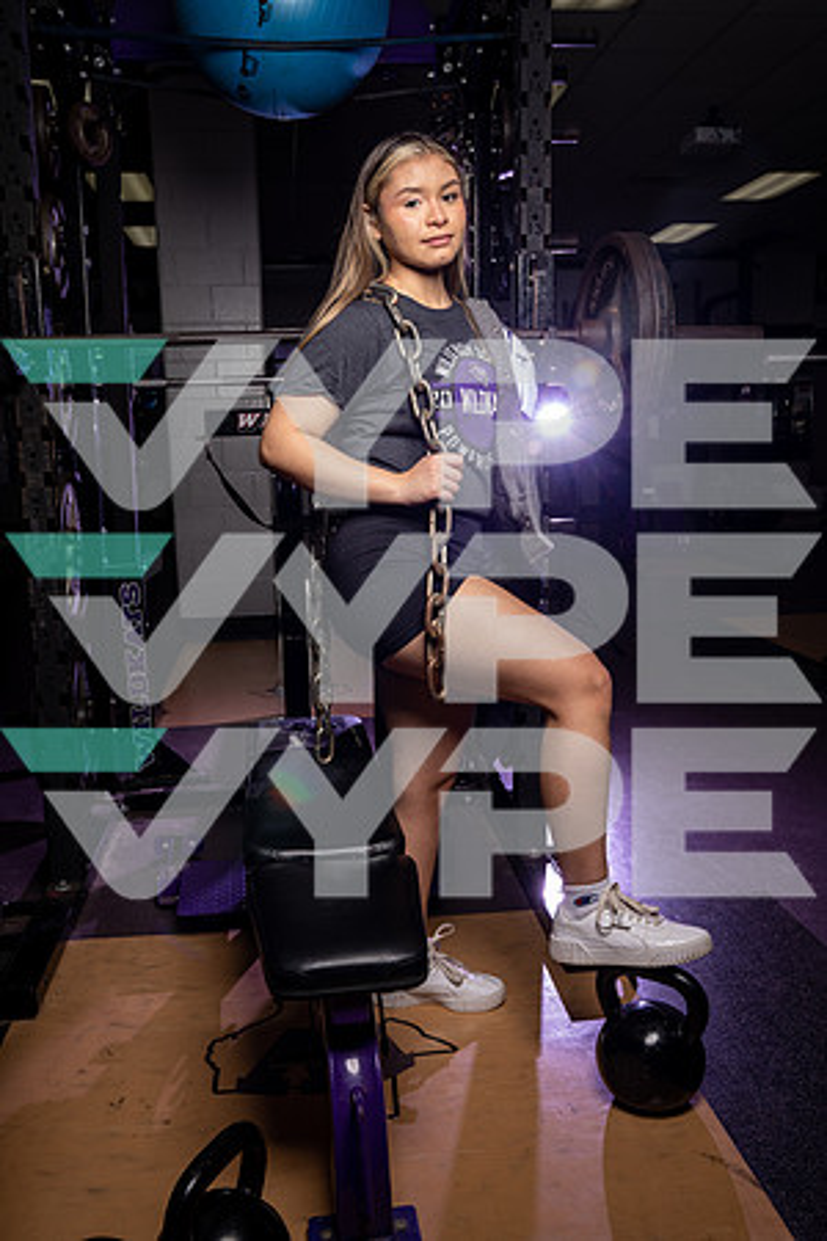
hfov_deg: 41.1
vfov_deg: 58.7
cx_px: 414
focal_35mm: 32
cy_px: 620
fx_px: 1103
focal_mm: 32
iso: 250
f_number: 7.1
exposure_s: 1/250
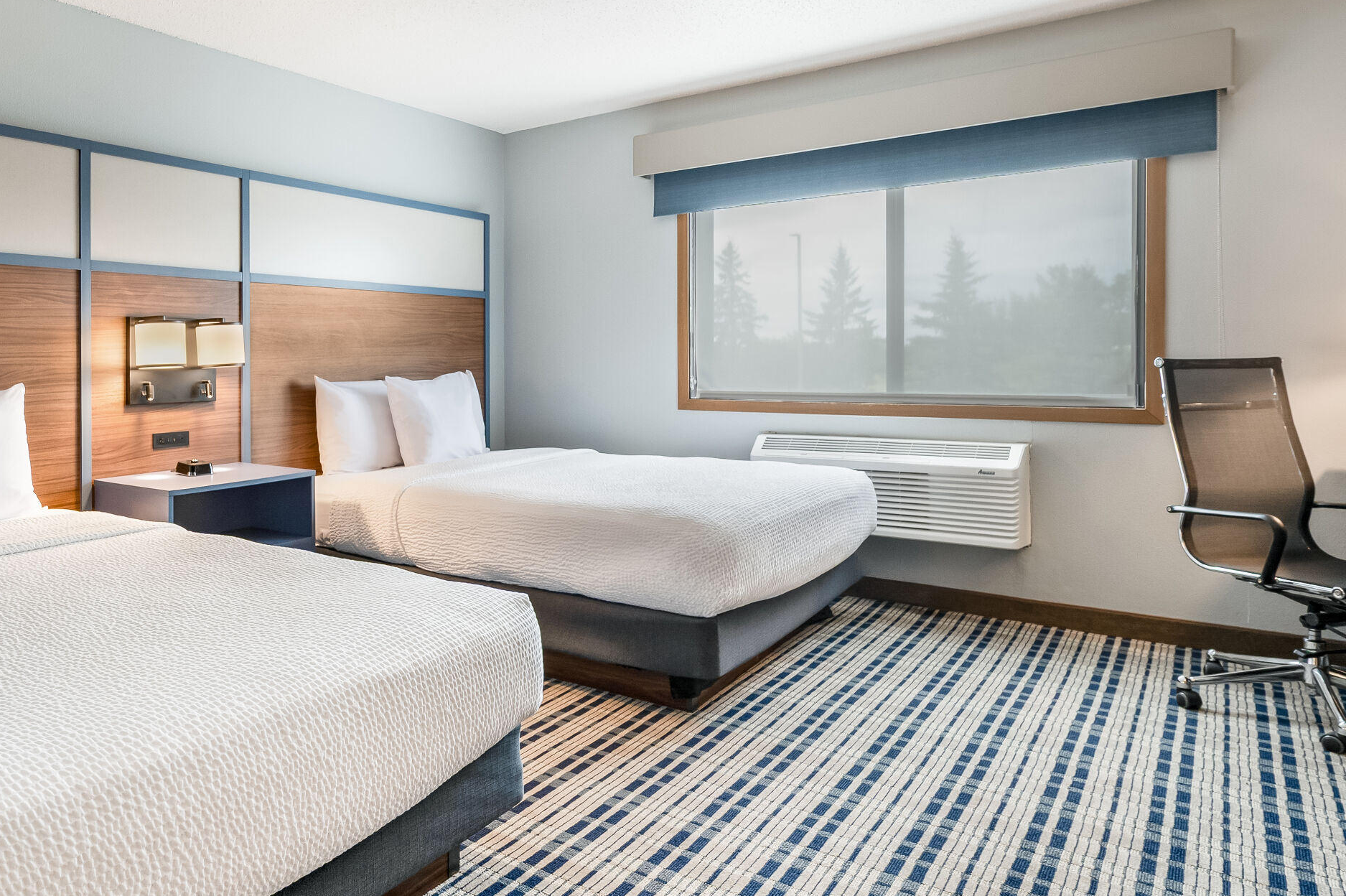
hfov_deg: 69.1
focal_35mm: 25
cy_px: 373
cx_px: 407
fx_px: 927
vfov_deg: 51.4
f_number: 8
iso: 400
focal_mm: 15.5
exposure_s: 1/10
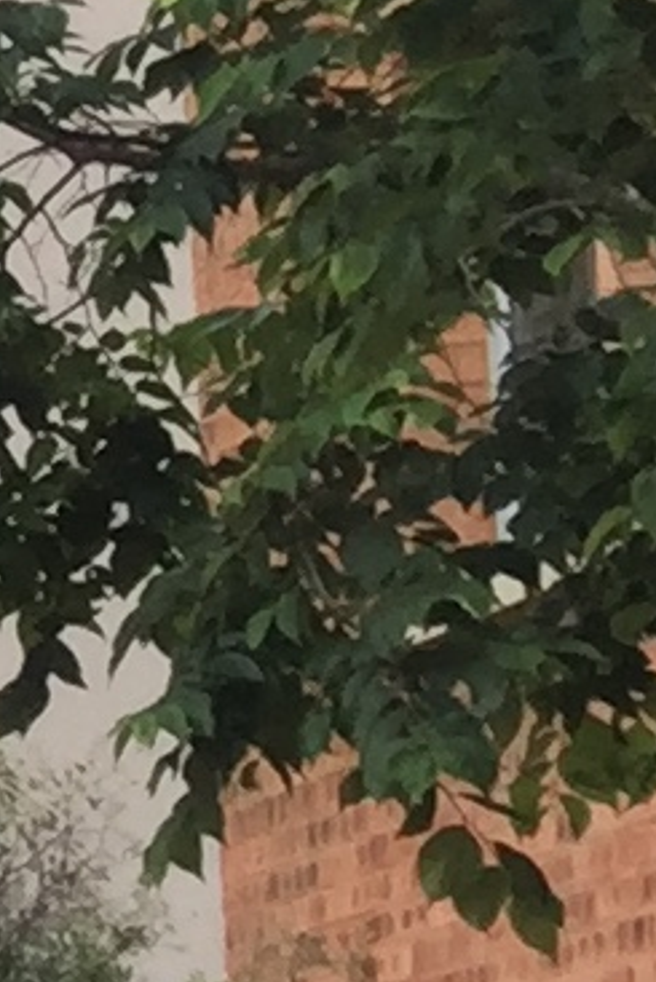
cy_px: 586
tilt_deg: +8.8
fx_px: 7318
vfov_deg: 7.7
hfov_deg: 4.3
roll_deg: -2.4
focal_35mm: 268
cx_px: -3007
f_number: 2.2
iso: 32
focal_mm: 4.15
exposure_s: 1/384
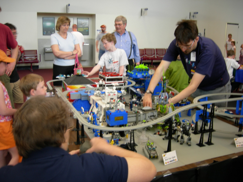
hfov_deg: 51.4
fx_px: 253
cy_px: 91
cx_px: 122
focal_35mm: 36
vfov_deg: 39.7
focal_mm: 7.5
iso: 64
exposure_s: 1/7.3
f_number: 2.7
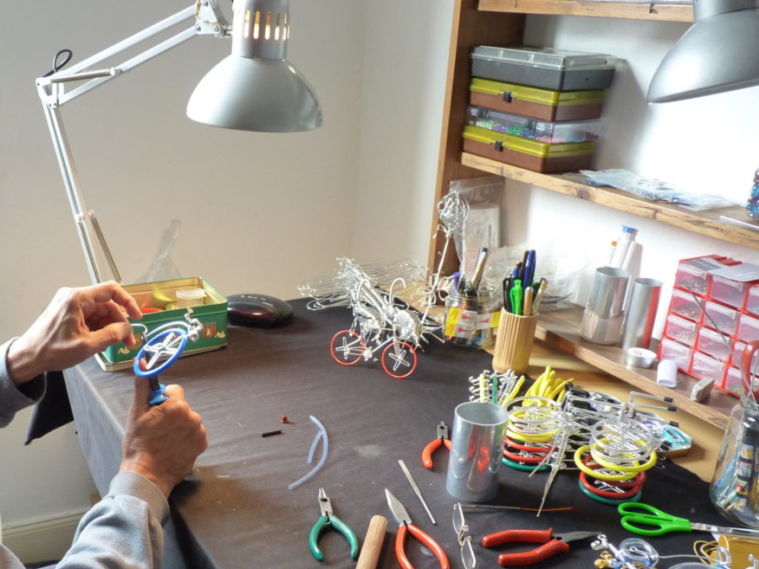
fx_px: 811
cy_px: 377
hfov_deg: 49.4
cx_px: 265
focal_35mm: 37
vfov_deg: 38.3
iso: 250
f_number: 2.8
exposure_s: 1/30
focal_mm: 4.8
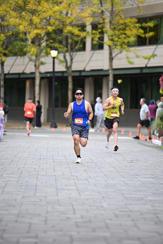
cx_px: 82
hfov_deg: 6.9
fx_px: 1357
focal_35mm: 200
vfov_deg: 10.3
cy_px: 122
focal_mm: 200
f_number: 2.8
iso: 1000
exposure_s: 1/1600
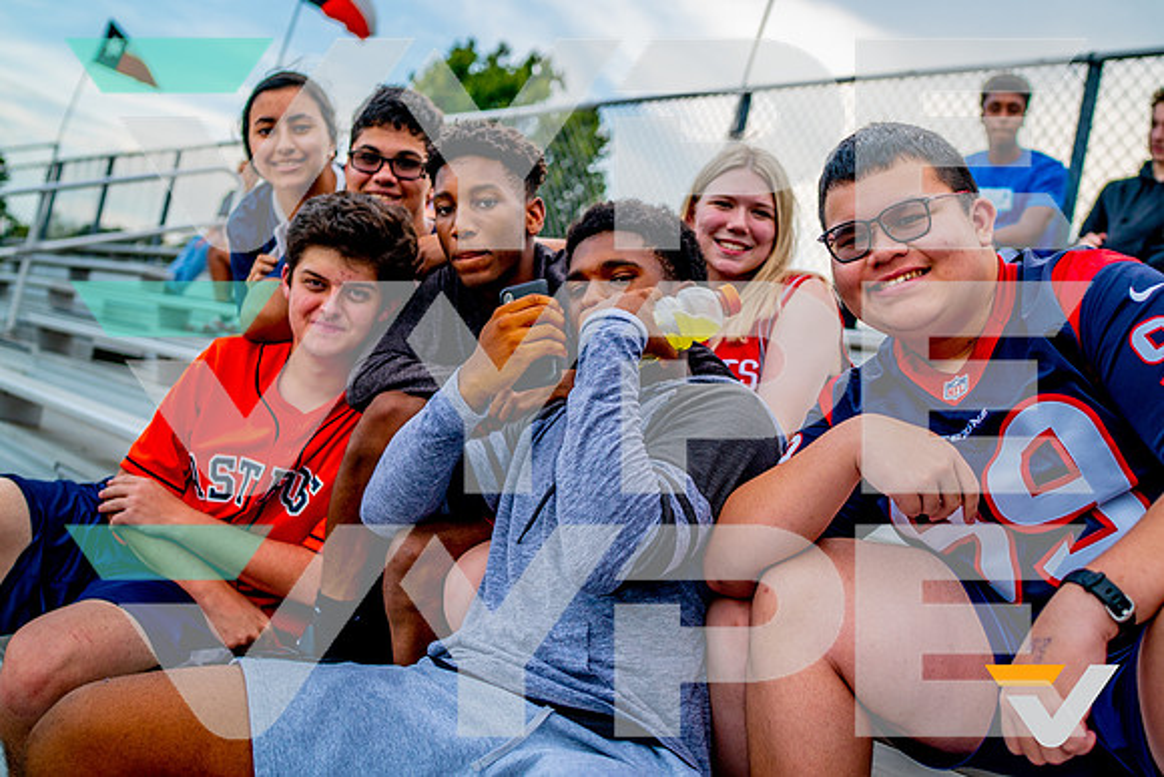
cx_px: 595
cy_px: 343
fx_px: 1285
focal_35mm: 40
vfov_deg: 33.6
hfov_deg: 48.7
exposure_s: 1/1000
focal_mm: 35
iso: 400
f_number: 2.8
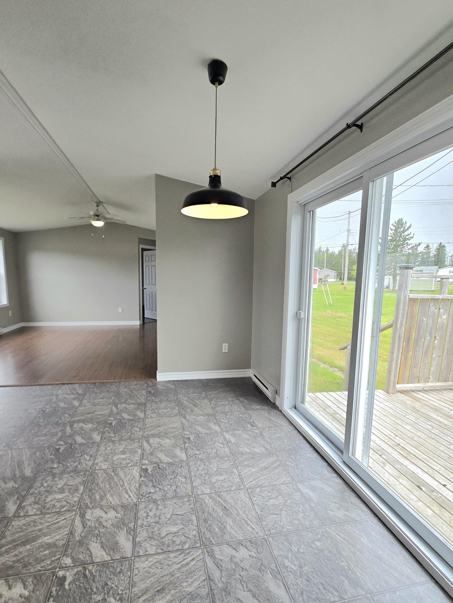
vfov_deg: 98.1
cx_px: 214
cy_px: 316
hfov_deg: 81.7
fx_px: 262
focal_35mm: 15
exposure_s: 1/323
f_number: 2.2
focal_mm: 2.2
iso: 50
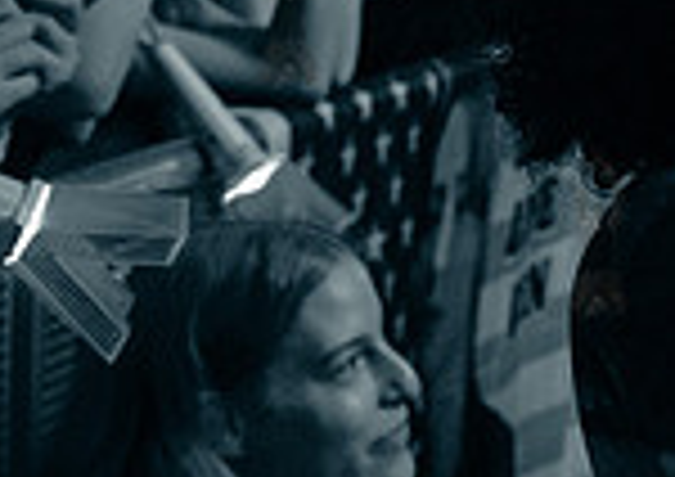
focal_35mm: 158
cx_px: 991
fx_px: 3018
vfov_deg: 8.9
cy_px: -108
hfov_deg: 12.2
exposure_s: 1/400
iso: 8000
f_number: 4
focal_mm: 35
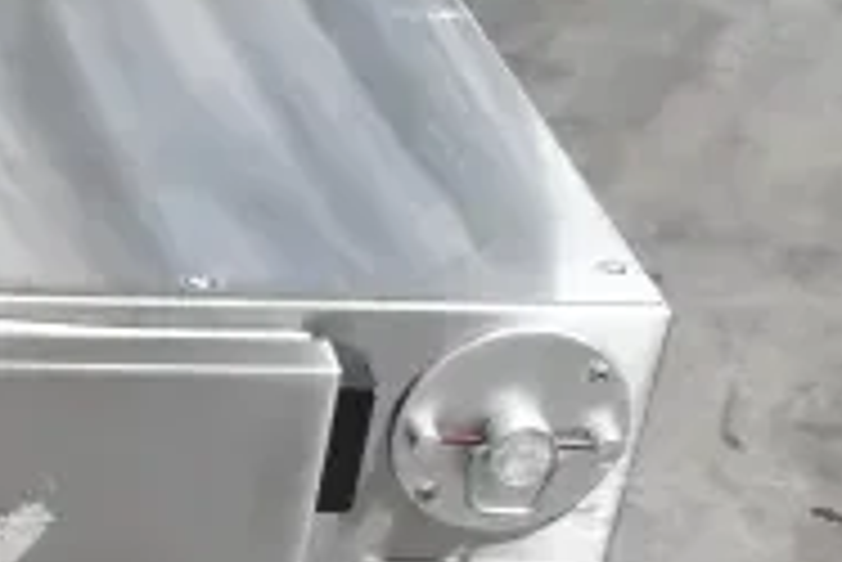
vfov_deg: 12.0
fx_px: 2636
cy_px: 578
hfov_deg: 16.2
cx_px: -504
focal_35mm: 113
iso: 6400
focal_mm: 23
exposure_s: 1/250
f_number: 8
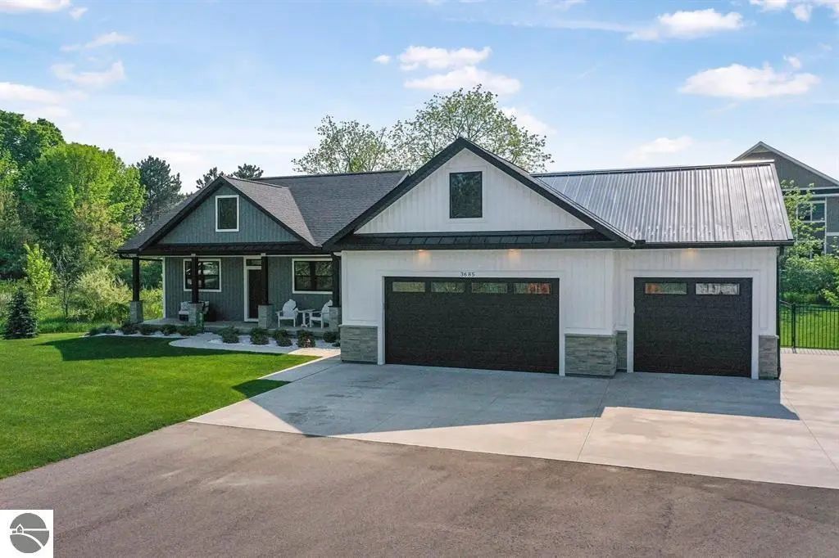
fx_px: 652
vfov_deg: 46.4
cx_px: 420
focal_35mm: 28
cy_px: 279
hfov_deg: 65.5
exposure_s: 1/800
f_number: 7.1
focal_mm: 10.26
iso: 800
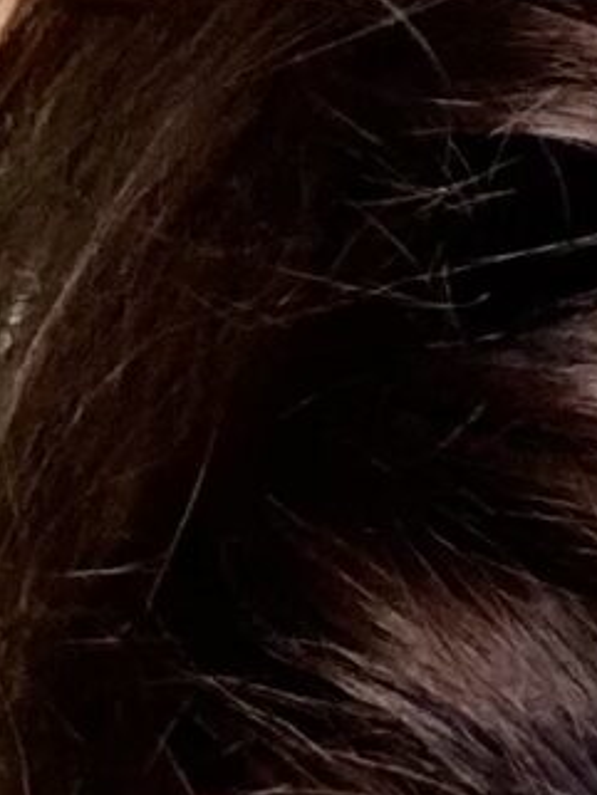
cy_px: 27
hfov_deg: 6.1
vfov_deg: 8.2
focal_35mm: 239
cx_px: -401
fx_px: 5492
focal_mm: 2.71
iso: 80
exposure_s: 1/120
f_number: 2.2
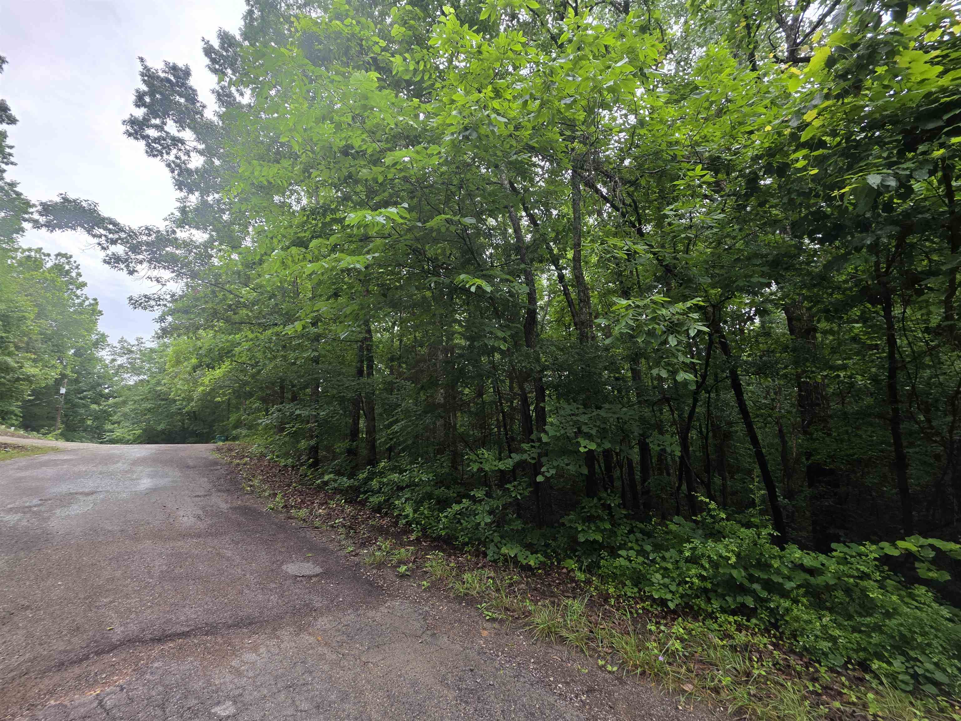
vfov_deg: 89.9
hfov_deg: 106.2
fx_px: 361
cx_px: 480
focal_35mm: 13
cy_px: 360
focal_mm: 2.2
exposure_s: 1/120
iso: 32
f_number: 1.9
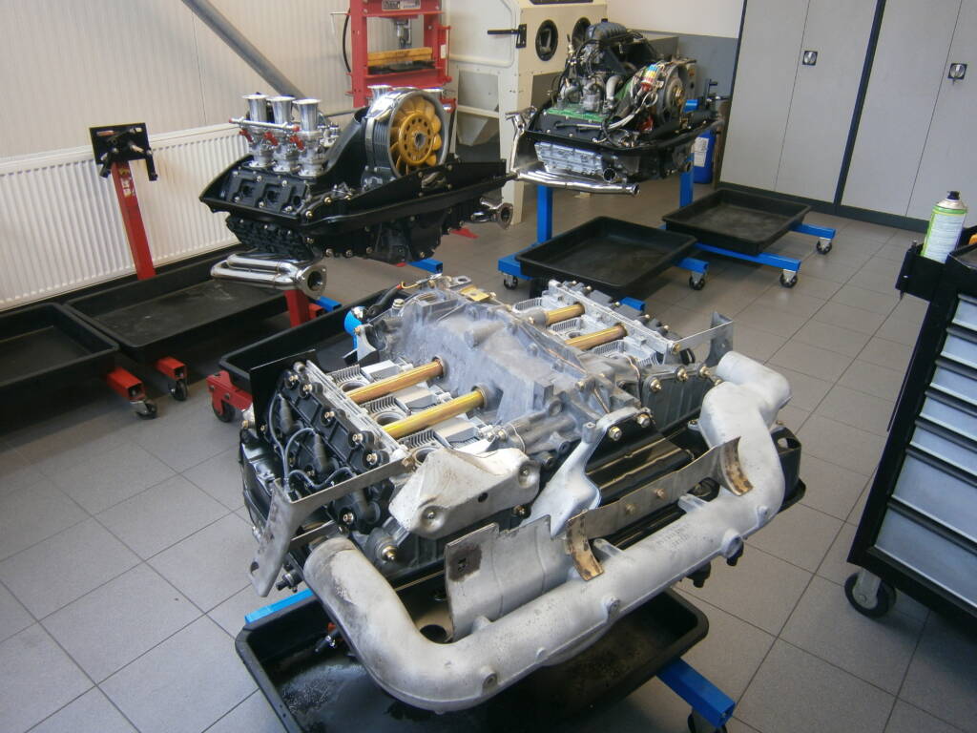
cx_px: 488
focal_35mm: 26
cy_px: 366
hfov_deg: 67.3
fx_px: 734
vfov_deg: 53.1
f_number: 2.8
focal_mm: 4.7
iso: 100
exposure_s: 1/30
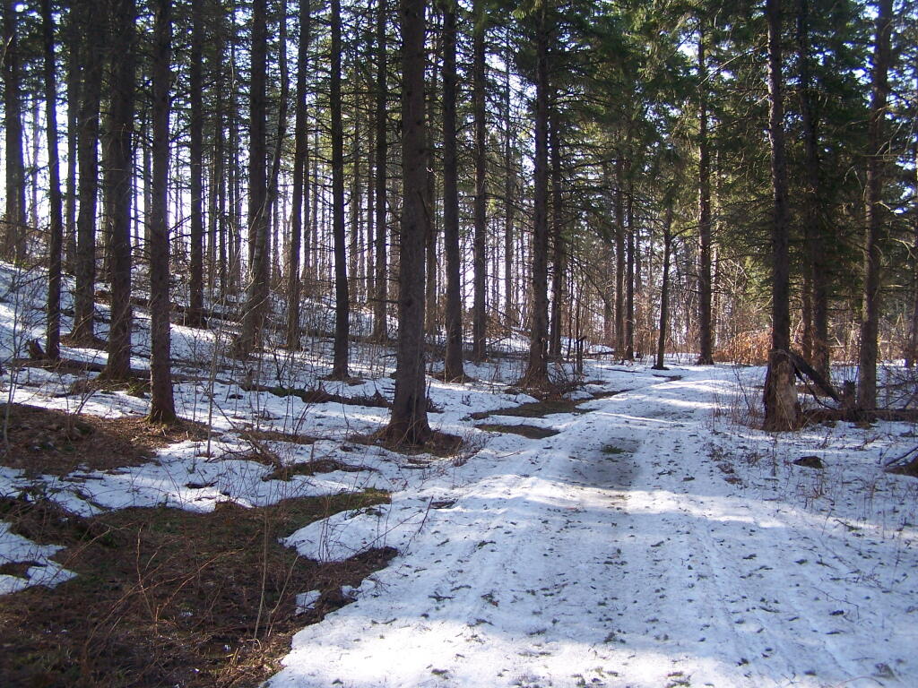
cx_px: 459
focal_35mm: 38
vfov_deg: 37.7
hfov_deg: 49.0
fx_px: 1008
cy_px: 344
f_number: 2.8
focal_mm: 6.3
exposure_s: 1/125
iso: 80
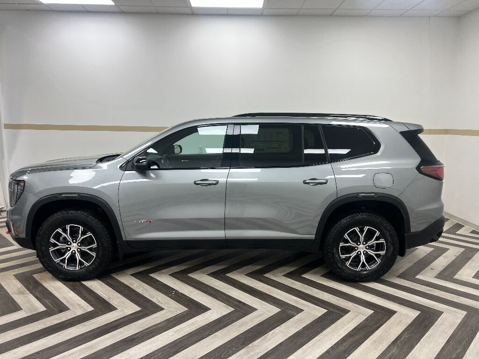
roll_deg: -0.4
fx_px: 360
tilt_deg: -9.4
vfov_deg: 53.1
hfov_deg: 67.3
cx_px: 240
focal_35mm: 26
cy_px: 180
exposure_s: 1/120
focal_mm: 5.7
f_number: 1.5
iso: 64
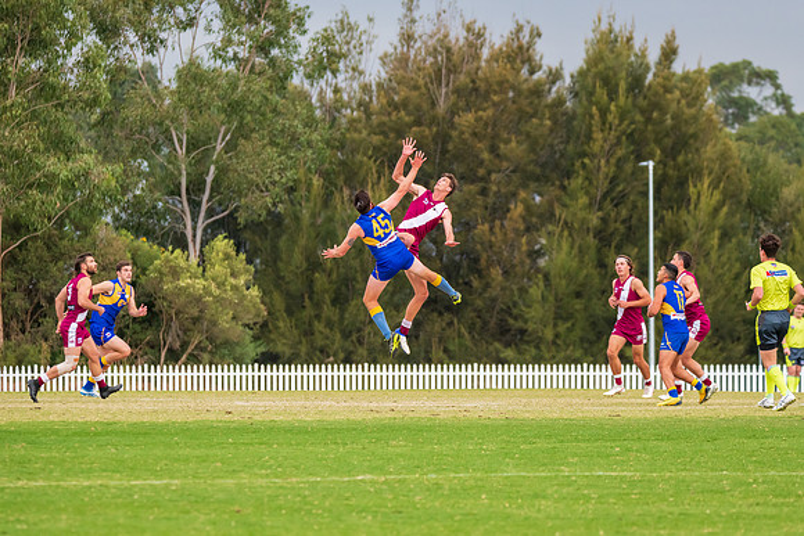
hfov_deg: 7.2
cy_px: 274
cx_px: 394
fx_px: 6393
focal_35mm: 286
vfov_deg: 4.8
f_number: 7.1
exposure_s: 1/1250
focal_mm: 280
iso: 1000
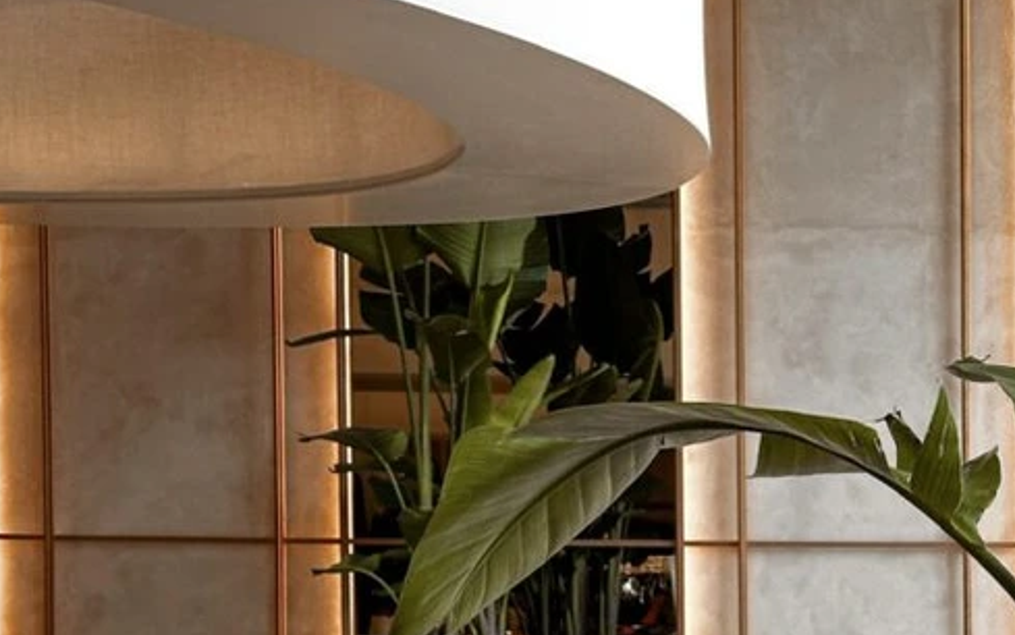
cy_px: 813
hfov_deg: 19.9
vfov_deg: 12.2
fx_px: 2878
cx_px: 729
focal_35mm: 104
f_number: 1.8
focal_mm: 6.86
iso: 80
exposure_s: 1/150
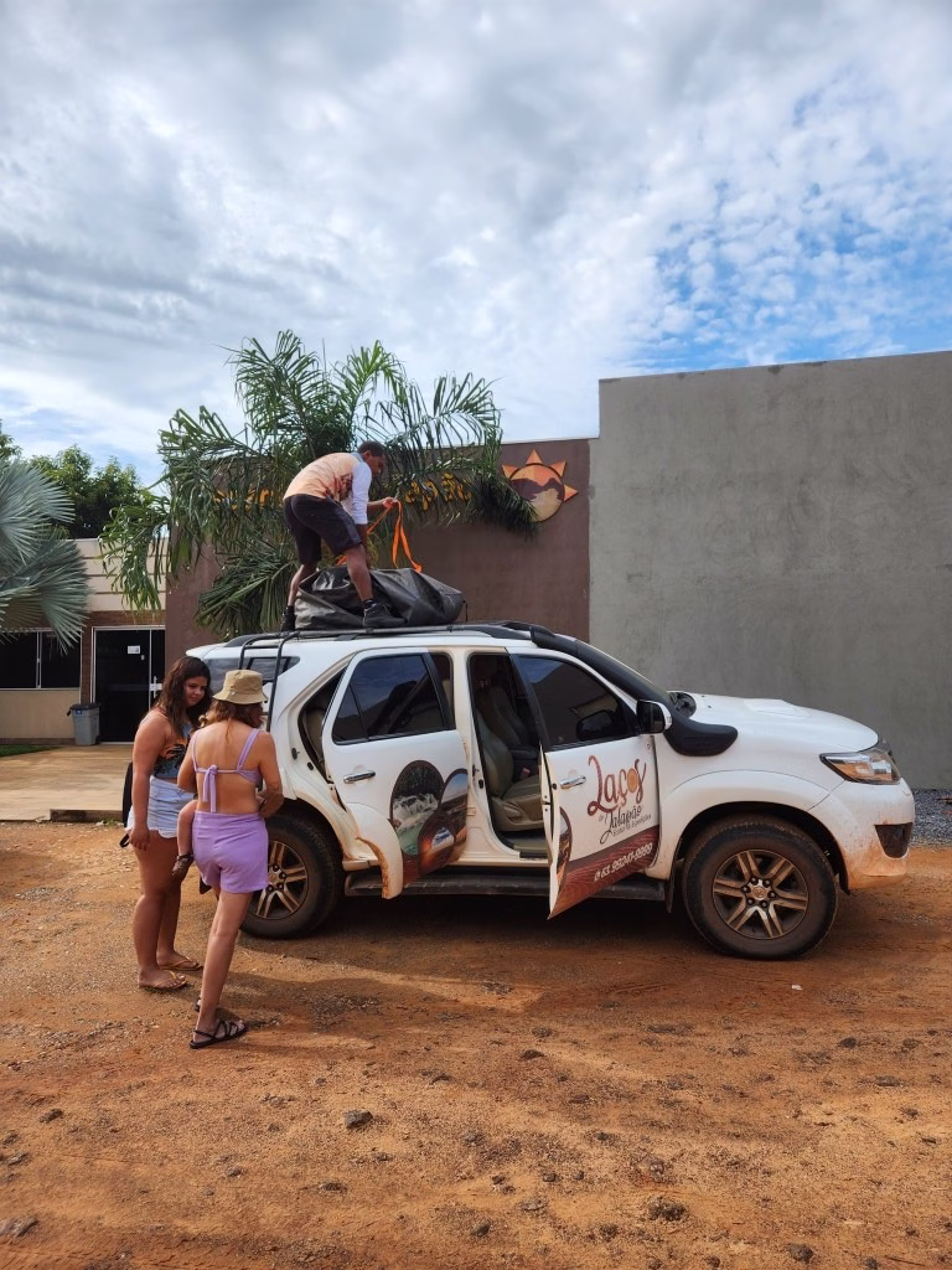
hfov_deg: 58.9
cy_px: 635
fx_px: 843
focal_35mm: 23
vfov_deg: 73.9
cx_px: 476
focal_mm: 5.4
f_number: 1.8
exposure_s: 1/1232
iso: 20
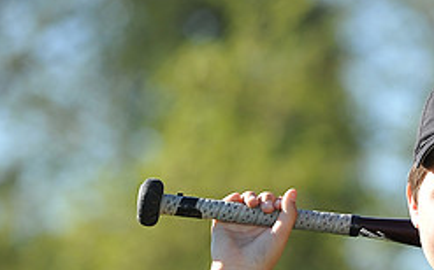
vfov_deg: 4.9
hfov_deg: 7.8
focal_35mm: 268
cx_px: 481
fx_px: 3168
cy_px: 314
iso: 200
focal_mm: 112
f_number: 4.5
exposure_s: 1/800
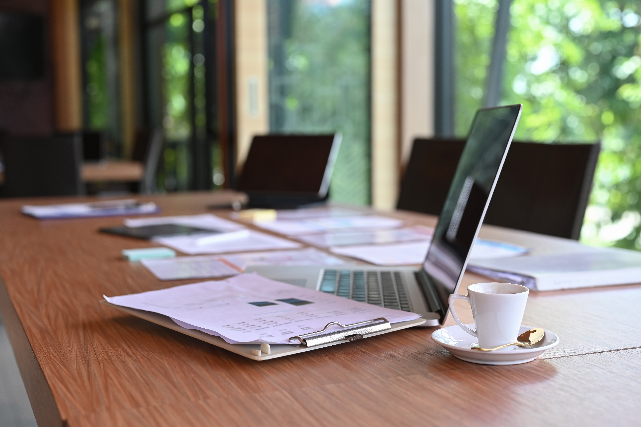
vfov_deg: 27.0
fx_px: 890
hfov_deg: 39.6
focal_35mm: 50
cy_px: 214
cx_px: 320
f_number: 4
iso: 400
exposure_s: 1/125
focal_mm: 50
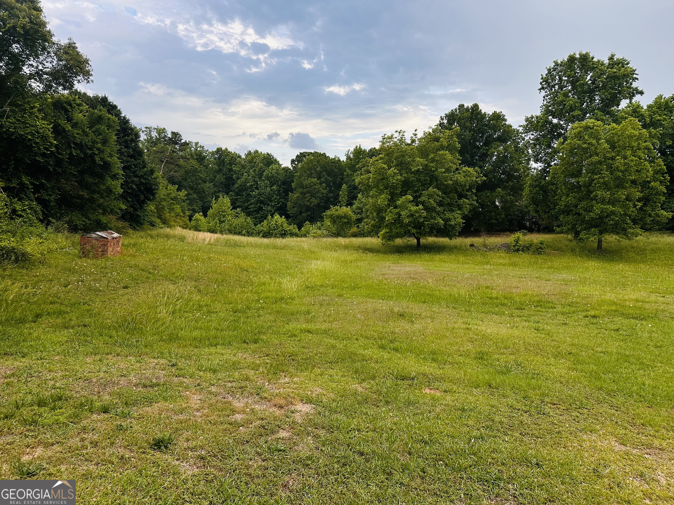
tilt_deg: -5.8
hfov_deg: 71.6
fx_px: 467
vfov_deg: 56.8
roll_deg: -2.3
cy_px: 252
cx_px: 337
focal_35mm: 24
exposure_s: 1/1157
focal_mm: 6.86
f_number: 1.78
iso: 80
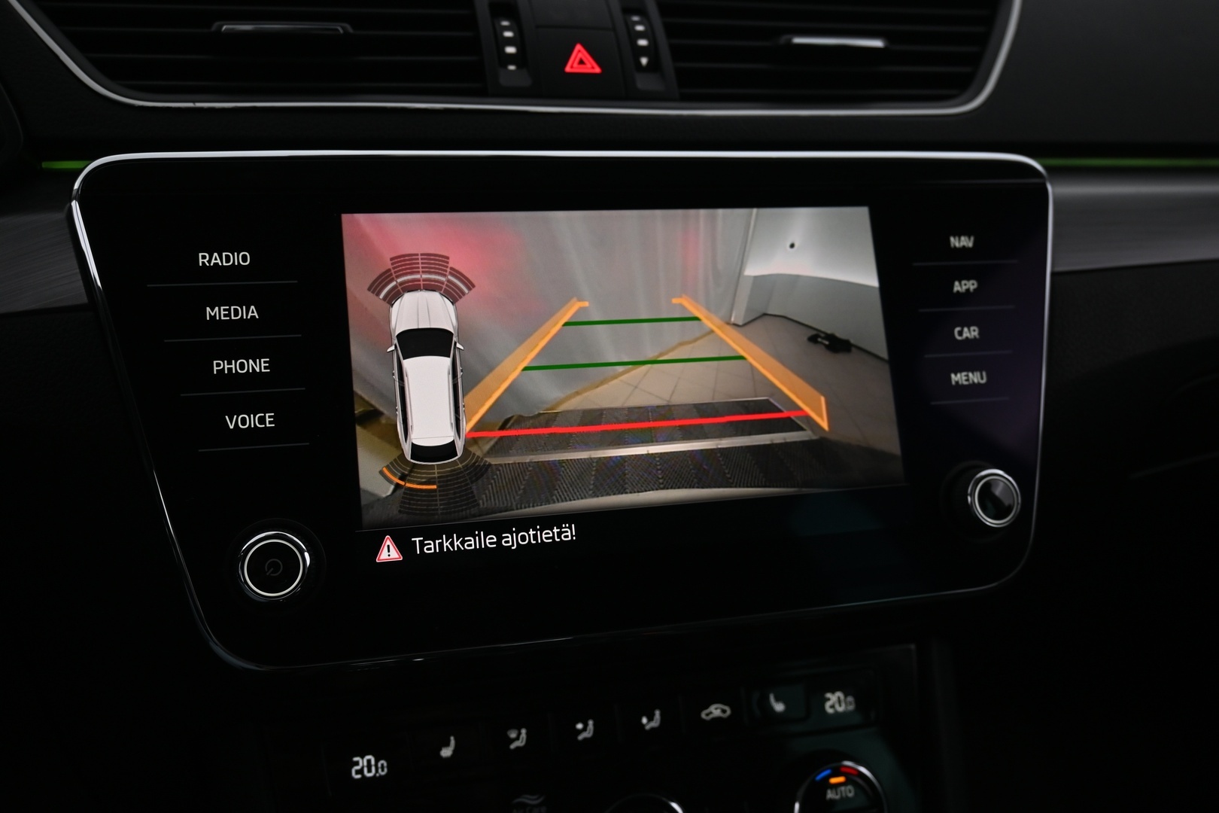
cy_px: 406
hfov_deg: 58.3
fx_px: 1092
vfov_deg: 40.8
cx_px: 610
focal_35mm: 32
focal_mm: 21.5
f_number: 4
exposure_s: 1/30
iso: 450
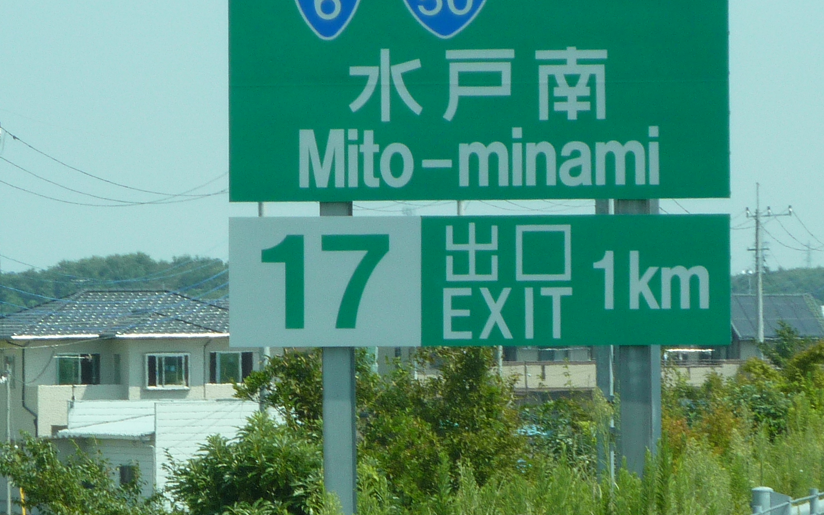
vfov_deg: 3.6
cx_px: 437
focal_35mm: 364
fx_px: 8175
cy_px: 362
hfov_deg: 5.8
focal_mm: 25.9
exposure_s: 1/500
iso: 100
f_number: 4.5
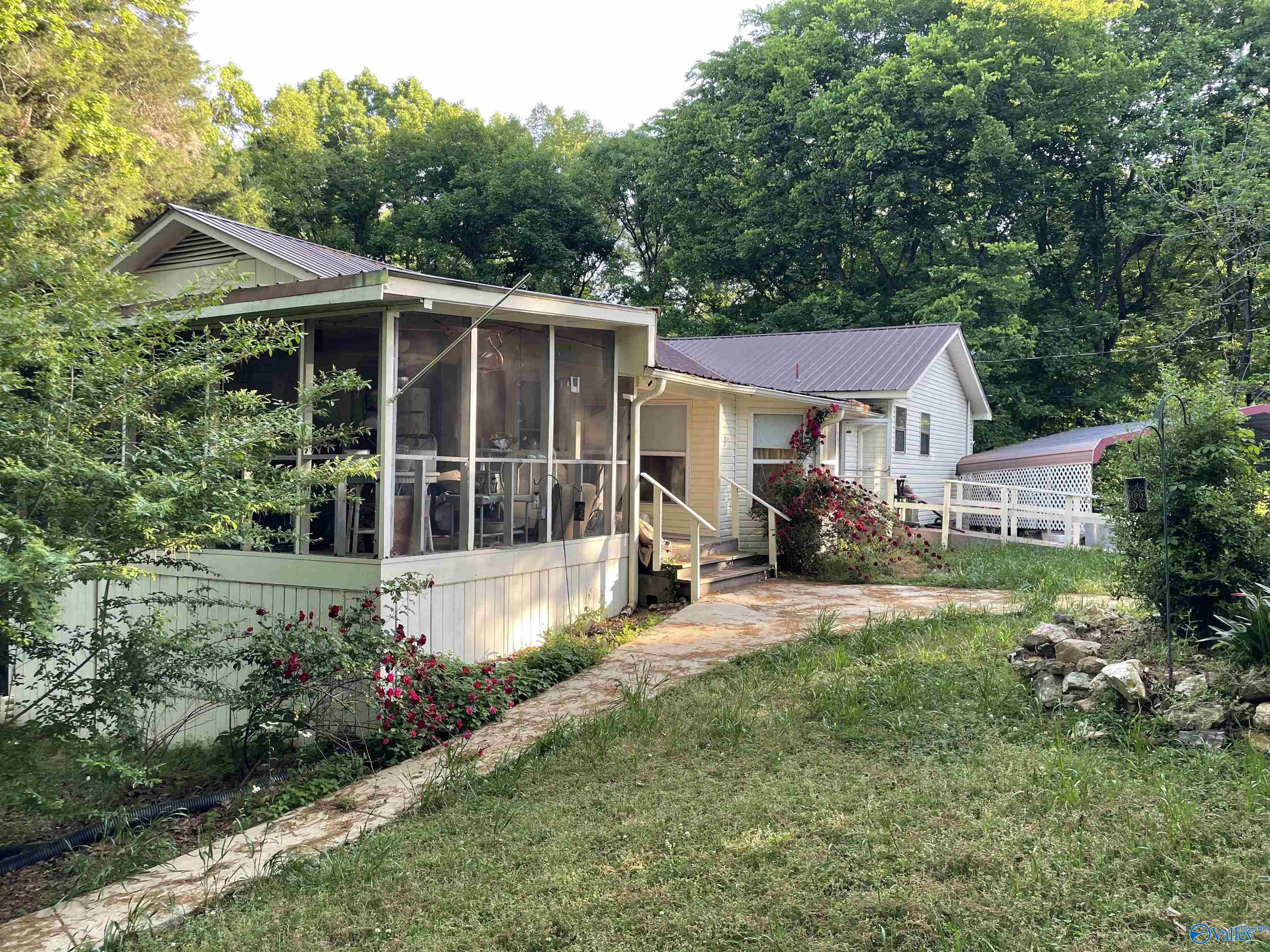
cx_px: 635
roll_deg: -1.1
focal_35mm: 26
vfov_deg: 53.1
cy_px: 476
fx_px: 954
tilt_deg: -1.2
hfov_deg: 67.3
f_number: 1.6
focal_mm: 4.2
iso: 32
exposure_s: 1/144
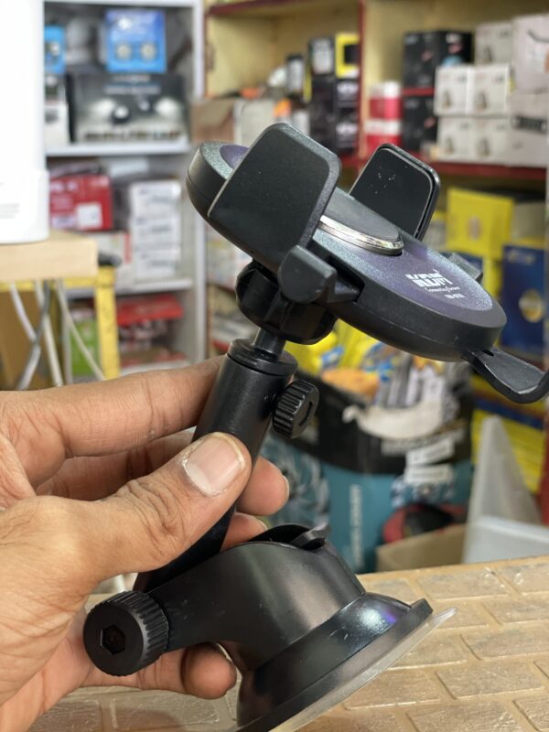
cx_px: 274
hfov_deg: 28.0
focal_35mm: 52
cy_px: 366
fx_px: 1100
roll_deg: +0.0
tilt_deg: -11.3
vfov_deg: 36.8
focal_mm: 6
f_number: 2
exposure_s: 1/33
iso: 200
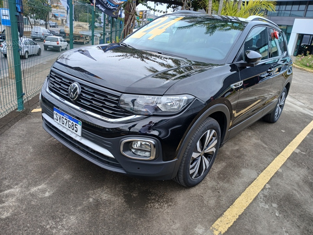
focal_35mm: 26
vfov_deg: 53.1
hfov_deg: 67.3
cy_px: 118
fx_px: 235
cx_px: 156
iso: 32
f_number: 1.8
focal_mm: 3.98
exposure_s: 1/120
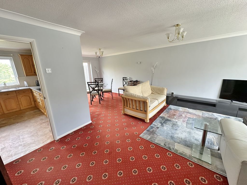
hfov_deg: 102.1
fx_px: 100
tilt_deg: -13.3
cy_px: 92
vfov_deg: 85.7
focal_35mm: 14
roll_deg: +2.2
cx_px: 124
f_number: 2.2
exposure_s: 1/99
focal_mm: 2.22
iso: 125
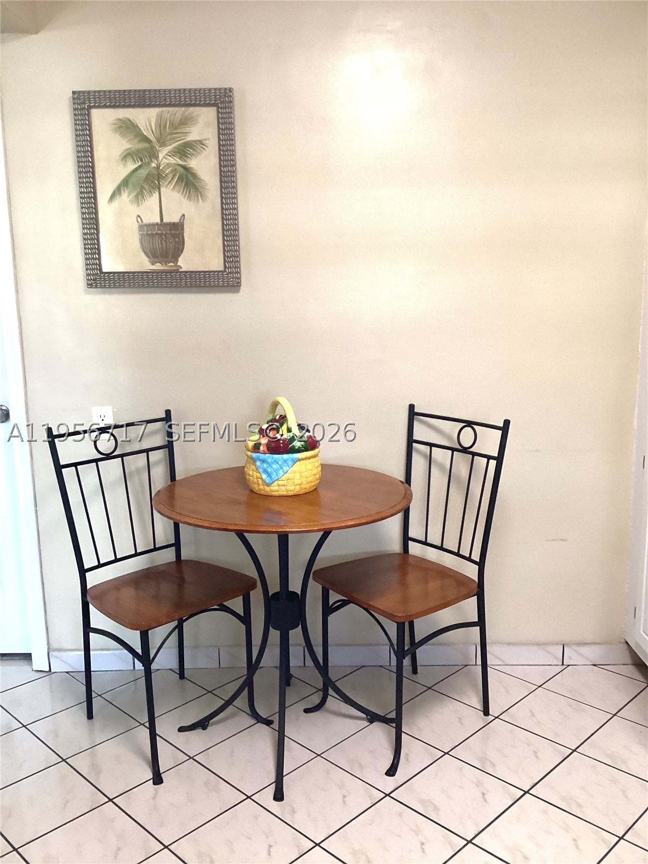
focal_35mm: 31
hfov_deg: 45.4
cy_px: 432
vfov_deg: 58.4
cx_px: 324
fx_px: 774
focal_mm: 3.3
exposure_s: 1/60
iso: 250
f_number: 2.4
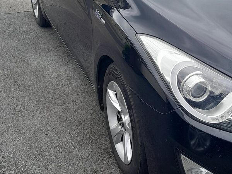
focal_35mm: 26
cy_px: 87
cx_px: 116
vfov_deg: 53.1
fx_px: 174
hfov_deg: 67.3
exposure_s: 1/100
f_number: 1.8
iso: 40
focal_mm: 3.98
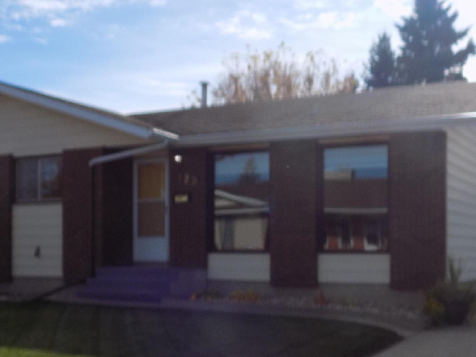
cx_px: 248
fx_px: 742
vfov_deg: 26.8
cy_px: 252
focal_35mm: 54
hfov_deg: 35.5
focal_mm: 5.3
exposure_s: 1/1500
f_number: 3.3
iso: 80
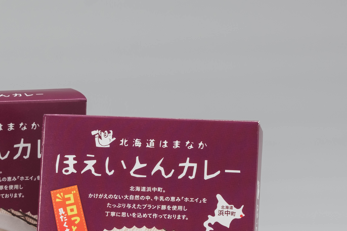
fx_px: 3325
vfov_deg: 4.0
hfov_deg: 6.0
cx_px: 57
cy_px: 245
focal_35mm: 345
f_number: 9
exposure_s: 1/4
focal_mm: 100
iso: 100
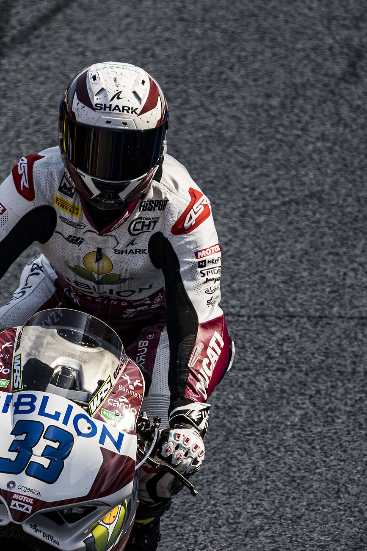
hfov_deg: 1.3
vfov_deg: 2.0
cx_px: 64
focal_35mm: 1032
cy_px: 388
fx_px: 15776
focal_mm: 559
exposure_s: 1/2500
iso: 640
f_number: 8
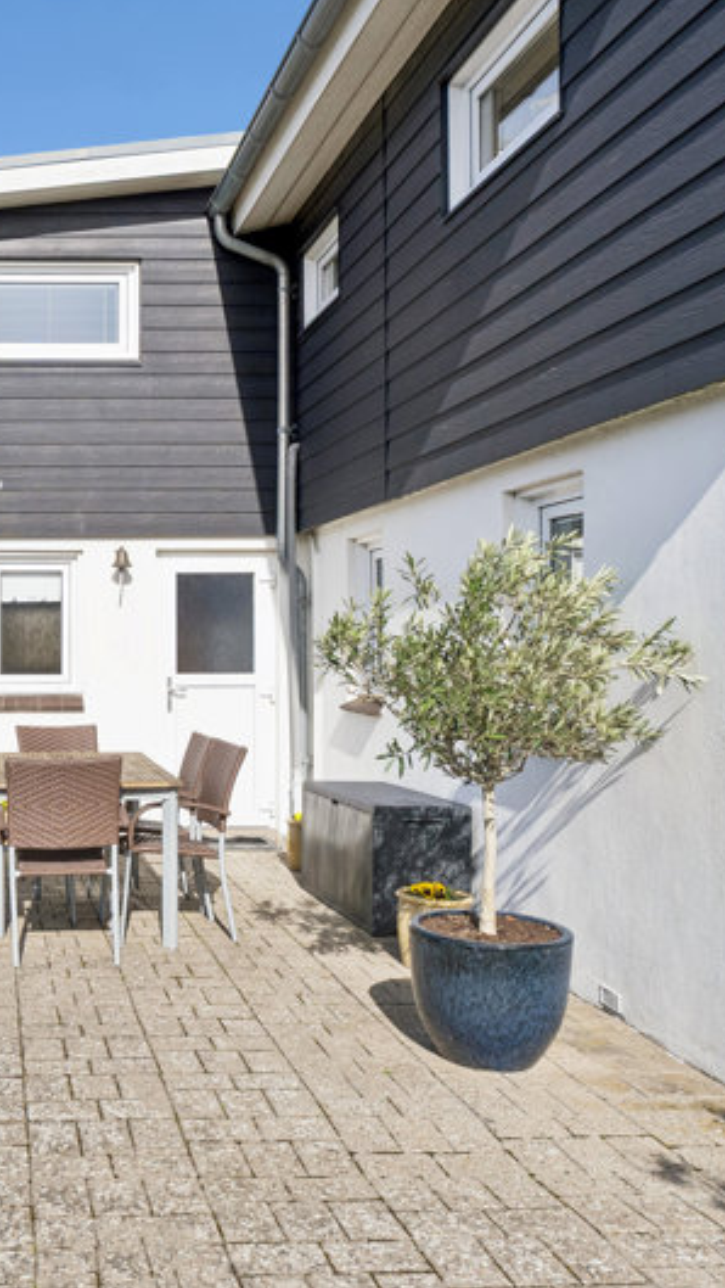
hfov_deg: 29.2
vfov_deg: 52.8
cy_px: 642
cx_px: 2
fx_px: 1297
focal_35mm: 38
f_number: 8
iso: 250
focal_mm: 16
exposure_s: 1/800
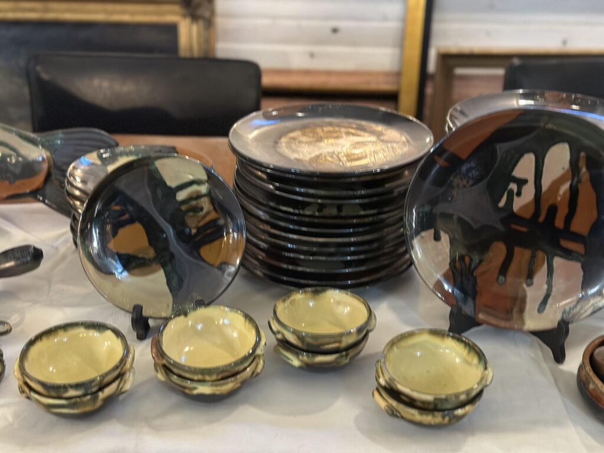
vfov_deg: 30.3
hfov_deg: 39.7
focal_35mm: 48
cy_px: 226
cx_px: 302
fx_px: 838
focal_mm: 6.86
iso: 800
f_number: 1.78
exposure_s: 1/33
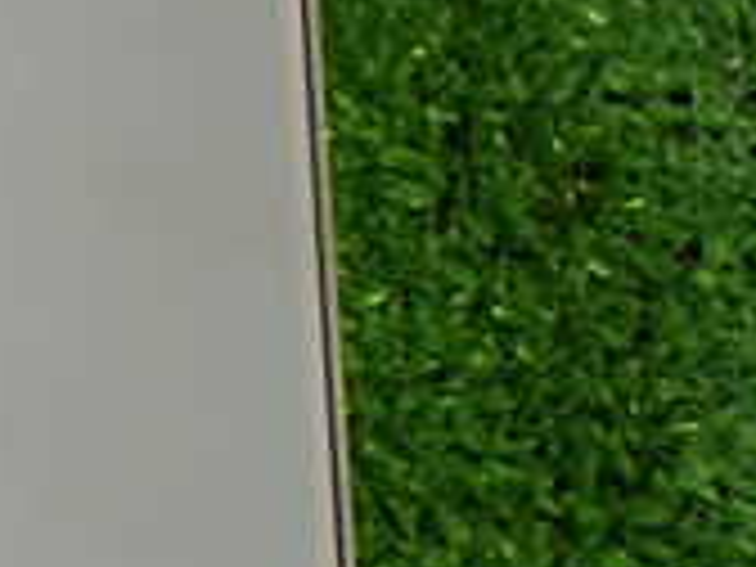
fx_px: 3909
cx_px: -544
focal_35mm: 179
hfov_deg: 10.5
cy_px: 418
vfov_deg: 8.3
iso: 800
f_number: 3.2
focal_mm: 9.01
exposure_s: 1/60
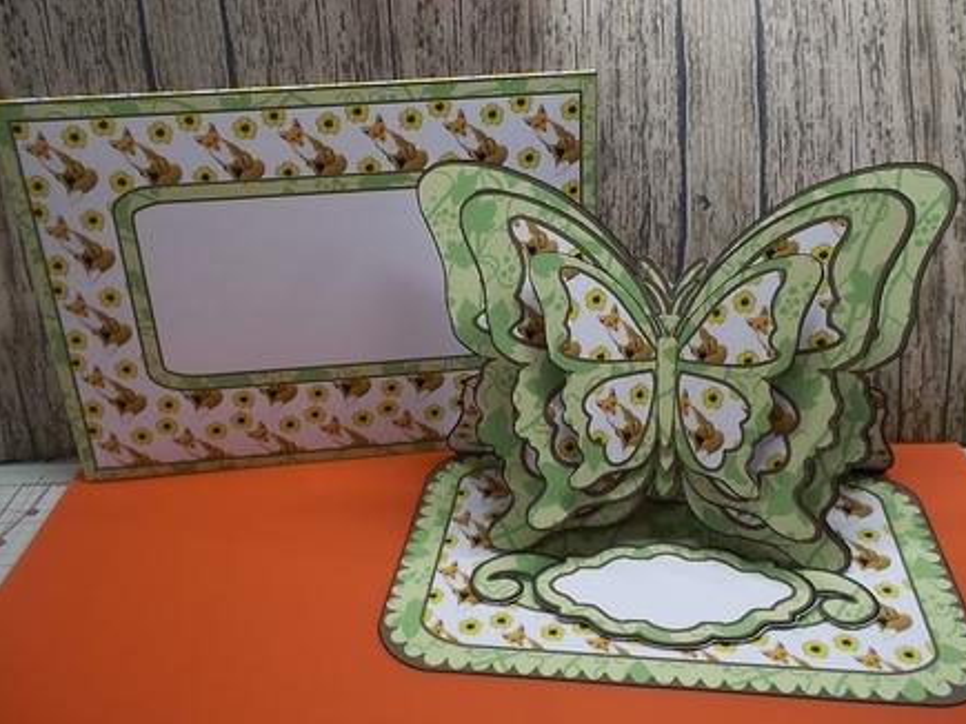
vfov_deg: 46.8
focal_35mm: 30
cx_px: 495
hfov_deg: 60.0
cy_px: 372
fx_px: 837
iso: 109
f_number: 3.3
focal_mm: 4.1
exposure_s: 1/30
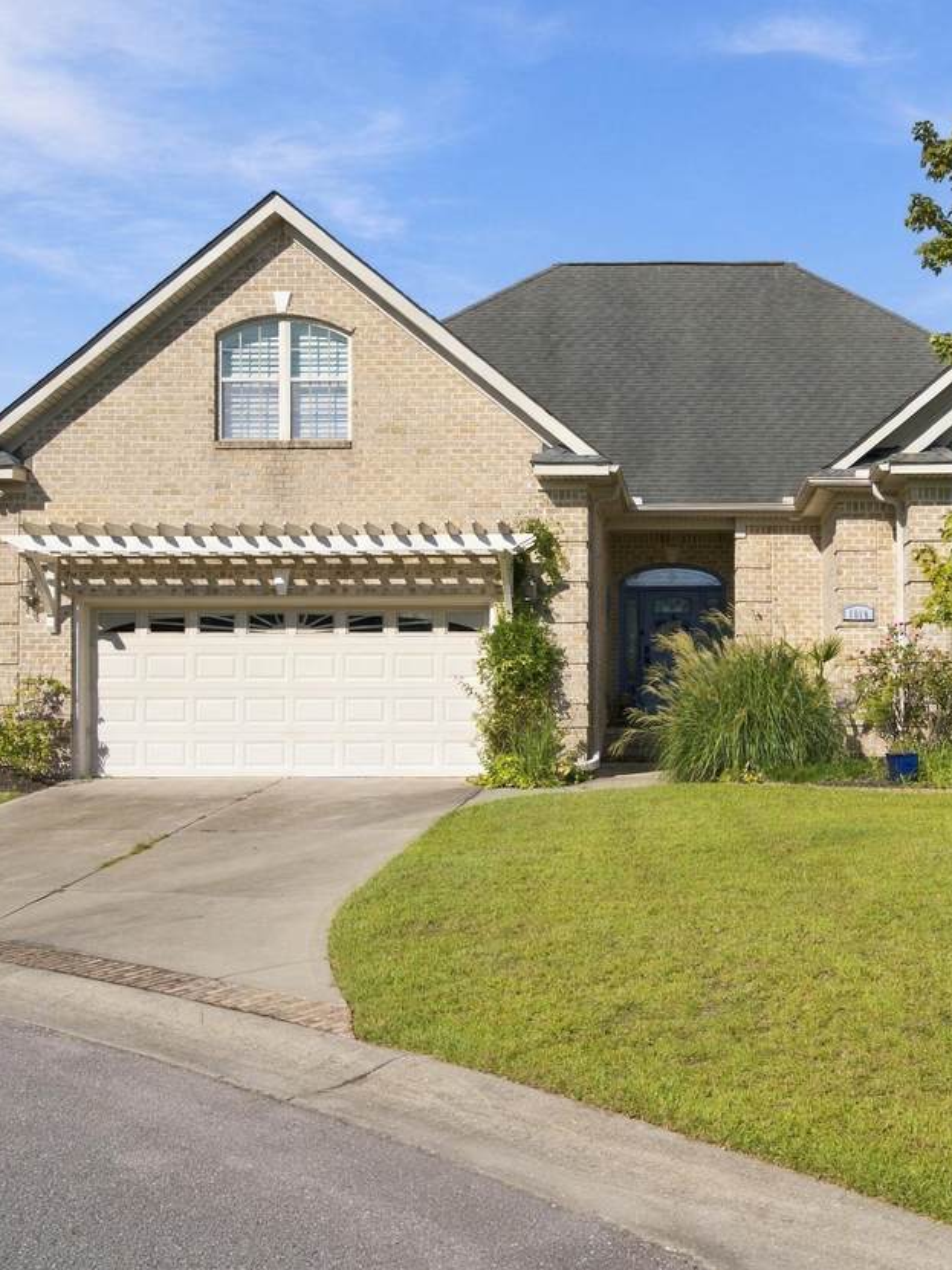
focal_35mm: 40
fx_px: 1467
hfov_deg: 35.3
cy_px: 626
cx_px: 697
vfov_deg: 46.8
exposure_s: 1/6400
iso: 500
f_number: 5
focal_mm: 27
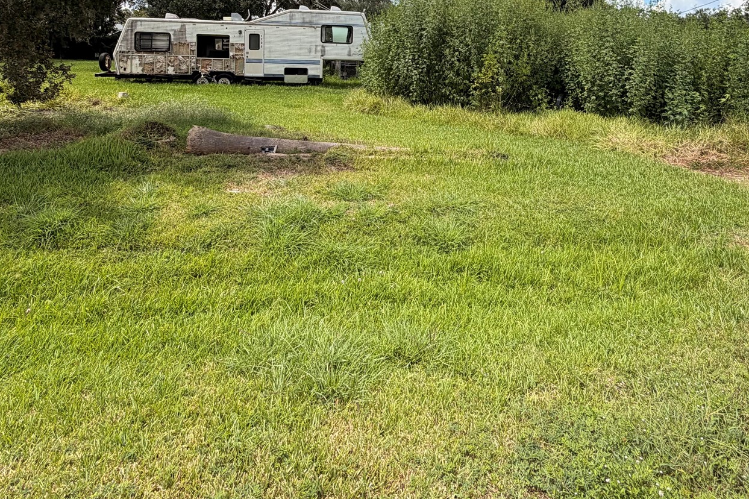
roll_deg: -2.4
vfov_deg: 48.9
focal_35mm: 24
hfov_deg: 73.6
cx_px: 404
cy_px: 76
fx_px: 499
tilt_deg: -2.6
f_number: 2.2
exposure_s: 1/770
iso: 25
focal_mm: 2.22
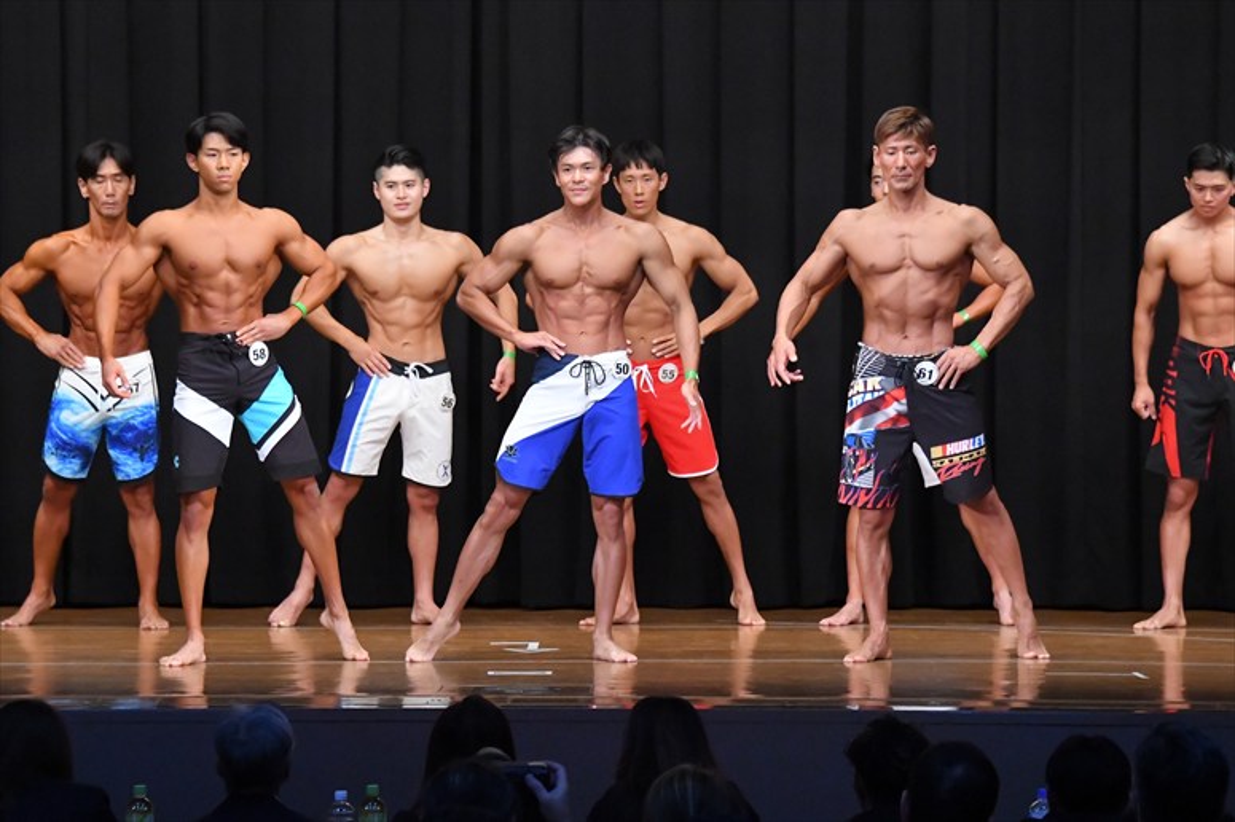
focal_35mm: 174
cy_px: 411
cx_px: 618
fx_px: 5966
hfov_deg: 11.8
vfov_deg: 7.9
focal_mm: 116
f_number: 5.6
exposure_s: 1/400
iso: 8000
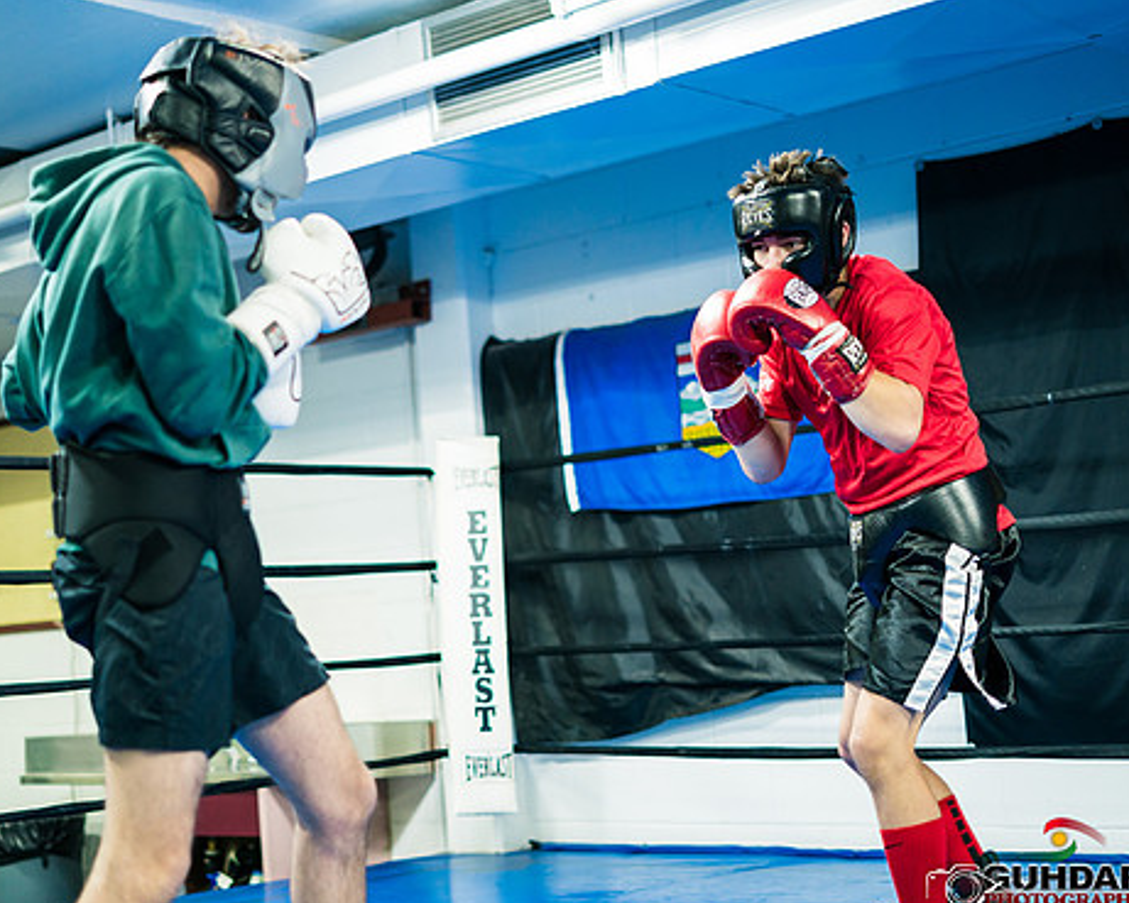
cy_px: 449
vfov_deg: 25.8
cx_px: 441
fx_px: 1972
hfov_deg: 31.8
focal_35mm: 59
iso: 800
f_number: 1.8
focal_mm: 50
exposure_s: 1/250
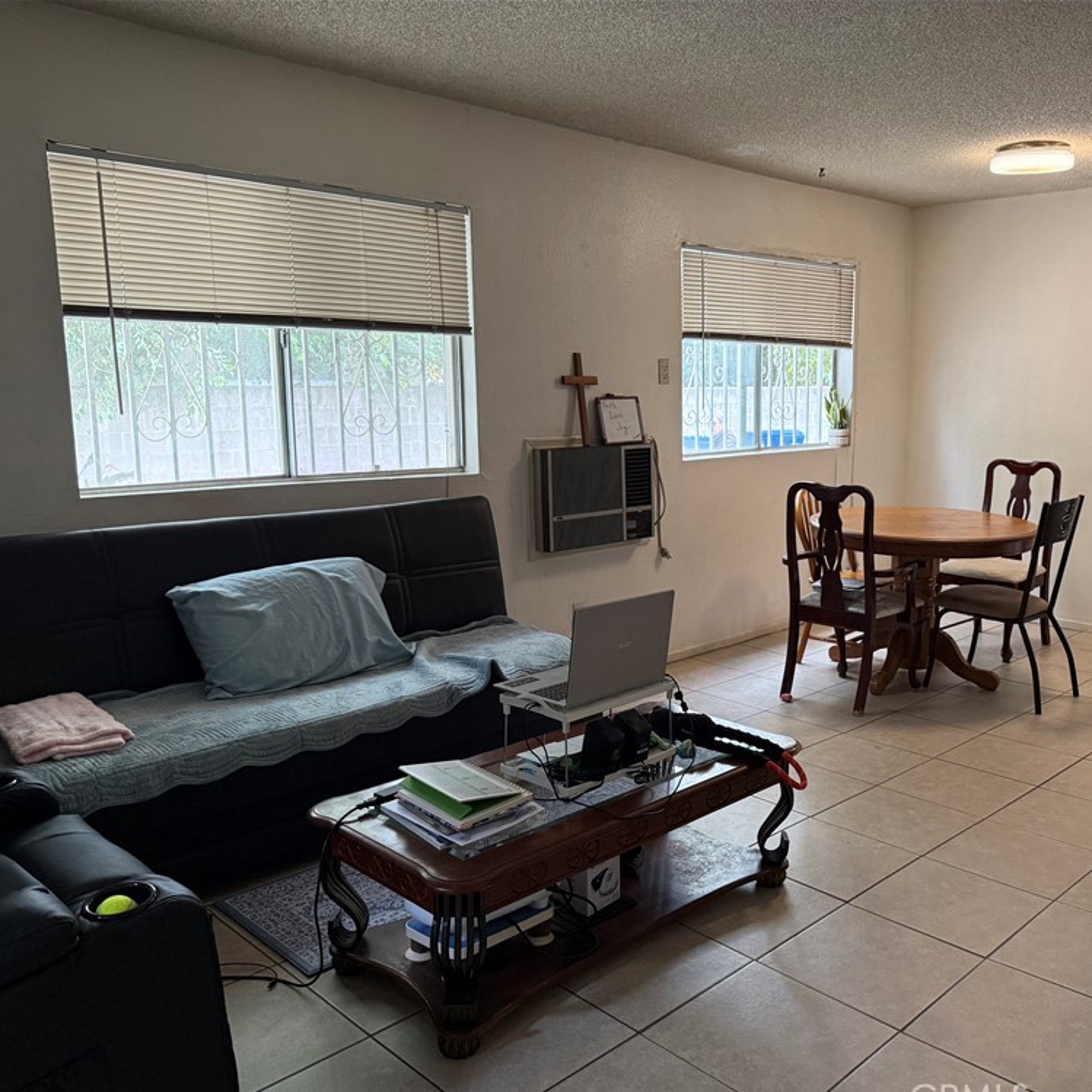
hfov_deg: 55.0
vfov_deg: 55.6
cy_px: 558
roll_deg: -0.7
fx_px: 1035
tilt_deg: -9.6
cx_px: 681
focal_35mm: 29
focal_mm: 6.76
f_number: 1.78
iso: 320
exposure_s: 1/120
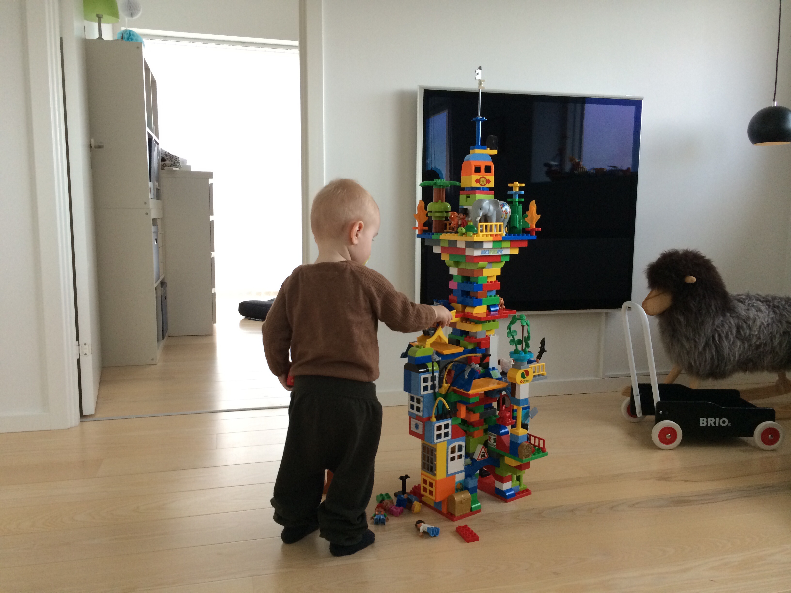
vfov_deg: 46.8
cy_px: 296
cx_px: 396
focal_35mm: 30
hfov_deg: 60.0
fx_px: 686
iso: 160
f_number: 2.2
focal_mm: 4.12
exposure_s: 1/30
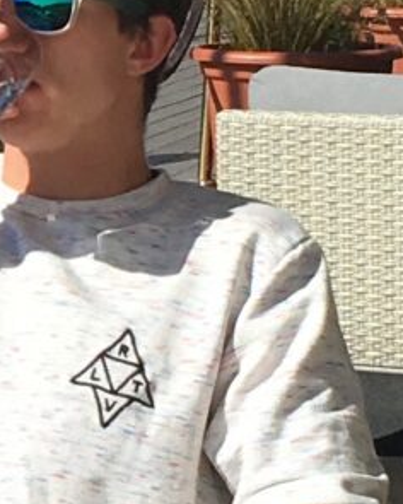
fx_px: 3668
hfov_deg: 6.2
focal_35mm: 246
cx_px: -193
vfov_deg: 7.9
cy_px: 236
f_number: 2.2
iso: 25
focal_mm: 4.15
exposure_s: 1/2404
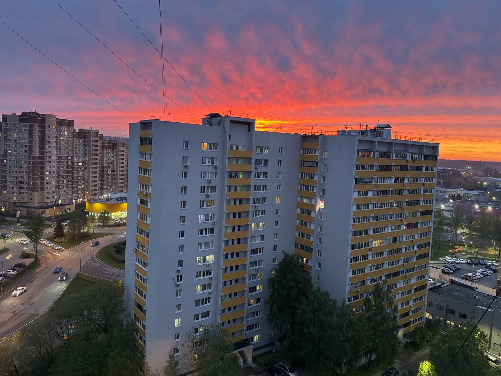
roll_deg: -2.5
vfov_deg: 53.0
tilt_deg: -3.2
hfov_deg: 67.2
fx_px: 376
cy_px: 173
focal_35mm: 26
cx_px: 264
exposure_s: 1/50
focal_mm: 6.76
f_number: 1.78
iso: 320
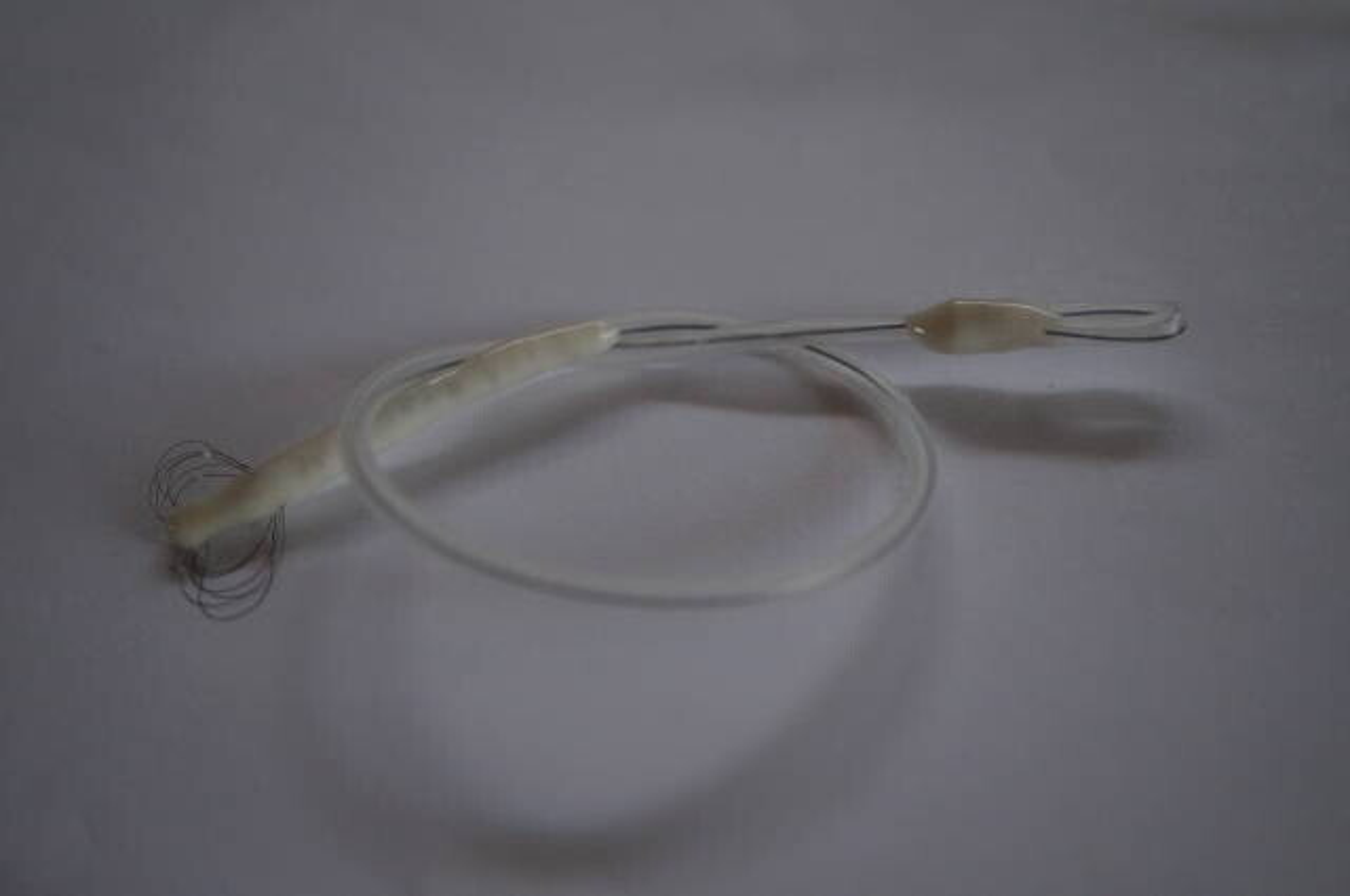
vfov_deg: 29.8
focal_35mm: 45
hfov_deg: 43.7
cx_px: 675
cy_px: 448
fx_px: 1685
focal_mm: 30
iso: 1600
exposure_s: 1/160
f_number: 4
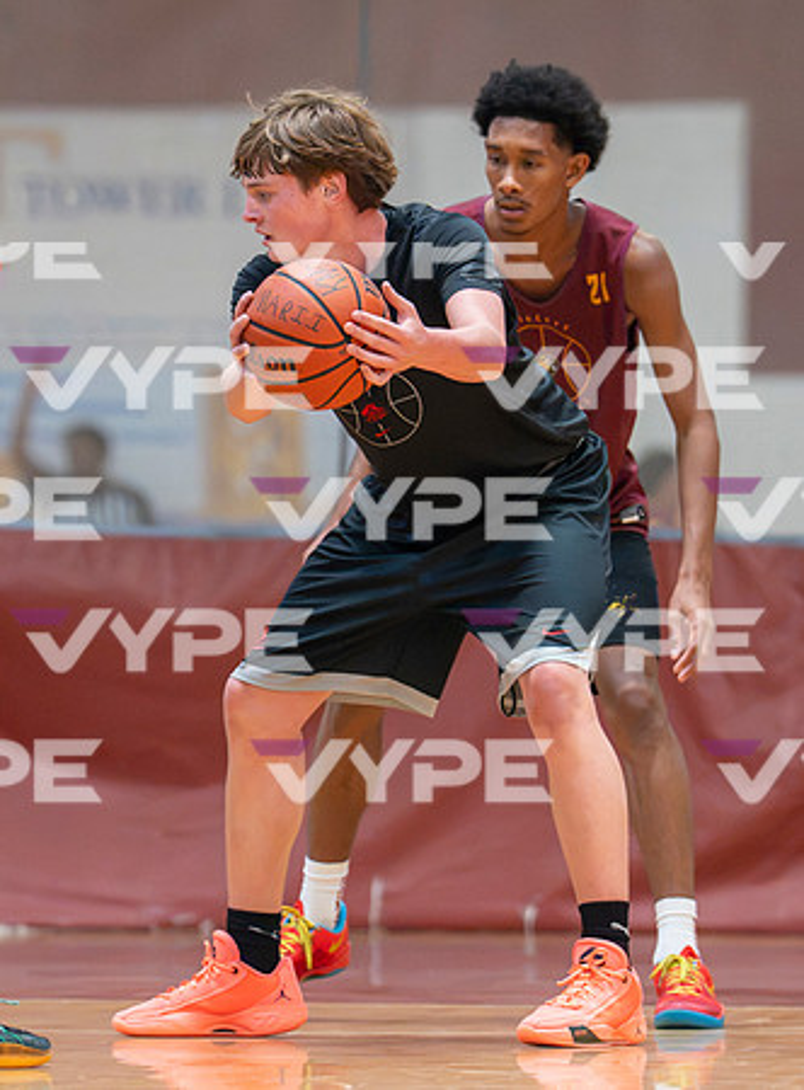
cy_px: 552
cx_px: 318
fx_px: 13619
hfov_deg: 3.4
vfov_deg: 4.6
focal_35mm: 435
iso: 12800
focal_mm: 170
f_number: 3.2
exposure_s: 1/1000
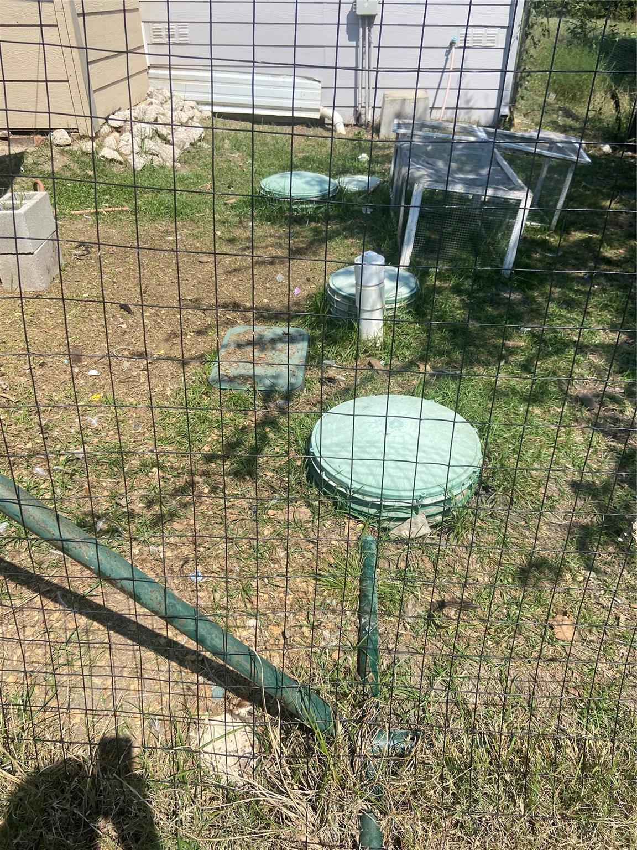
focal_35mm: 26
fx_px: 638
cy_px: 425
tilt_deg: -32.4
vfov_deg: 67.3
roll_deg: +0.9
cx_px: 318
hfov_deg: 53.1
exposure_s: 1/2513
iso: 32
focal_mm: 4.25
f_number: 1.8
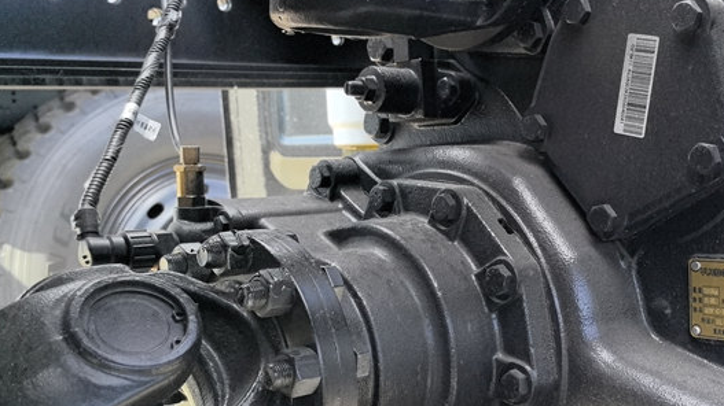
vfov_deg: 24.9
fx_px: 921
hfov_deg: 41.7
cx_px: 536
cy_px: 215
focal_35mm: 48
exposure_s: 1/540
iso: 50
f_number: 2
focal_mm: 5.75
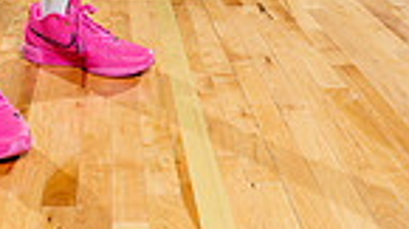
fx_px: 812
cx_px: 71
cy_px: -345
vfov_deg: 12.2
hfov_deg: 27.6
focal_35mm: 75
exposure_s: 1/250
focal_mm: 23
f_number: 7.1
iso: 250
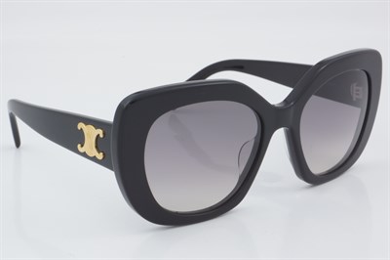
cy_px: 130
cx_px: 195
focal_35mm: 75
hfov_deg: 27.0
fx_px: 812
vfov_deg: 18.2
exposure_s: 1/3
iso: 100
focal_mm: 50
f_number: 32
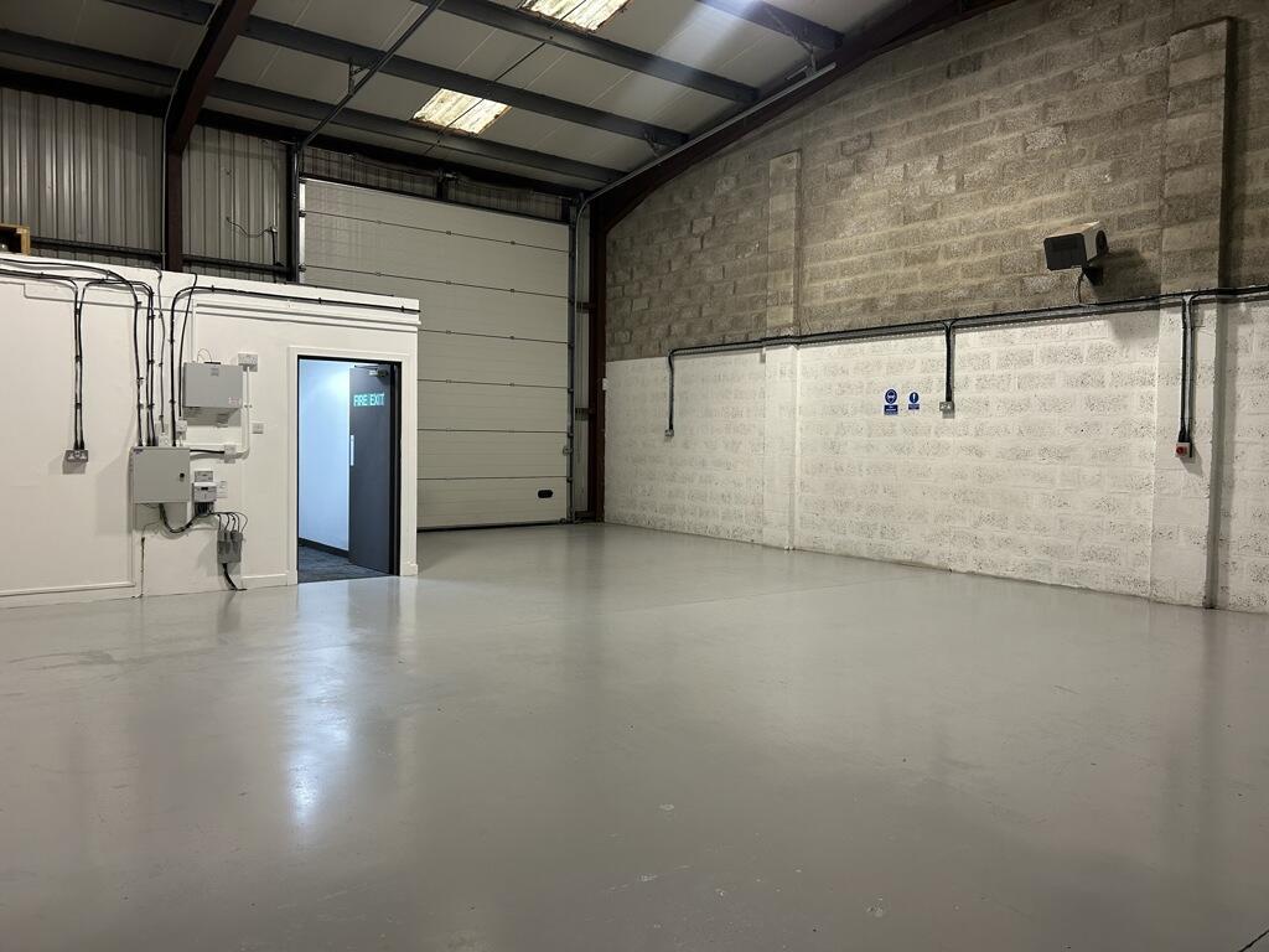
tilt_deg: -2.0
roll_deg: -1.0
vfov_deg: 53.1
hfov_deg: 67.3
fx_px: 953
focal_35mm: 26
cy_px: 476
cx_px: 634
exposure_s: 1/100
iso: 125
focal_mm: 5.7
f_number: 1.5
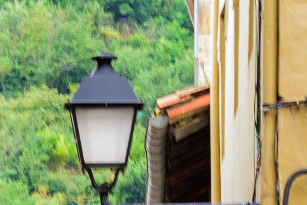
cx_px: -164
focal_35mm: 378
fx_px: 3224
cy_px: 547
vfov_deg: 3.6
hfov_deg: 5.4
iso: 200
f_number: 7.1
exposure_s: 1/25
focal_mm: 50
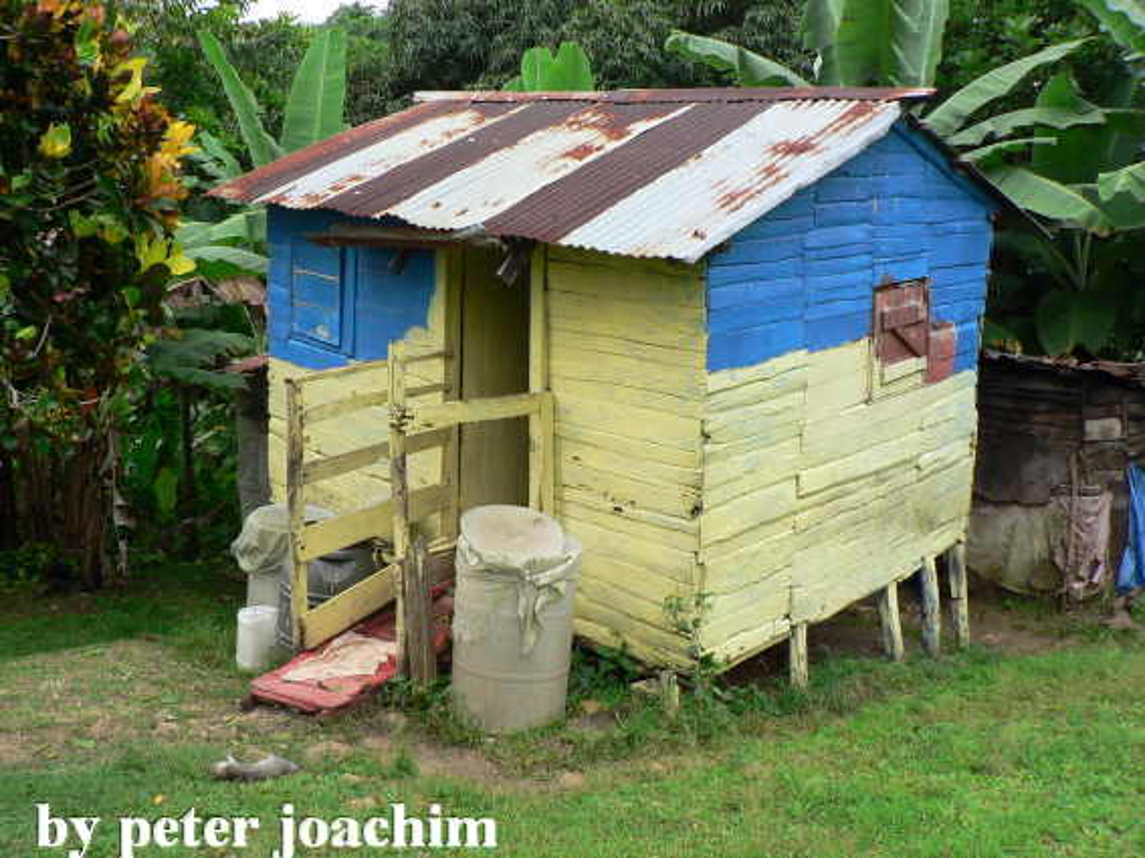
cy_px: 429
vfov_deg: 40.7
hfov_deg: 52.6
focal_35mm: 35
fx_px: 1157
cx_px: 572
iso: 64
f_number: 4
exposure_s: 1/125
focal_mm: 6
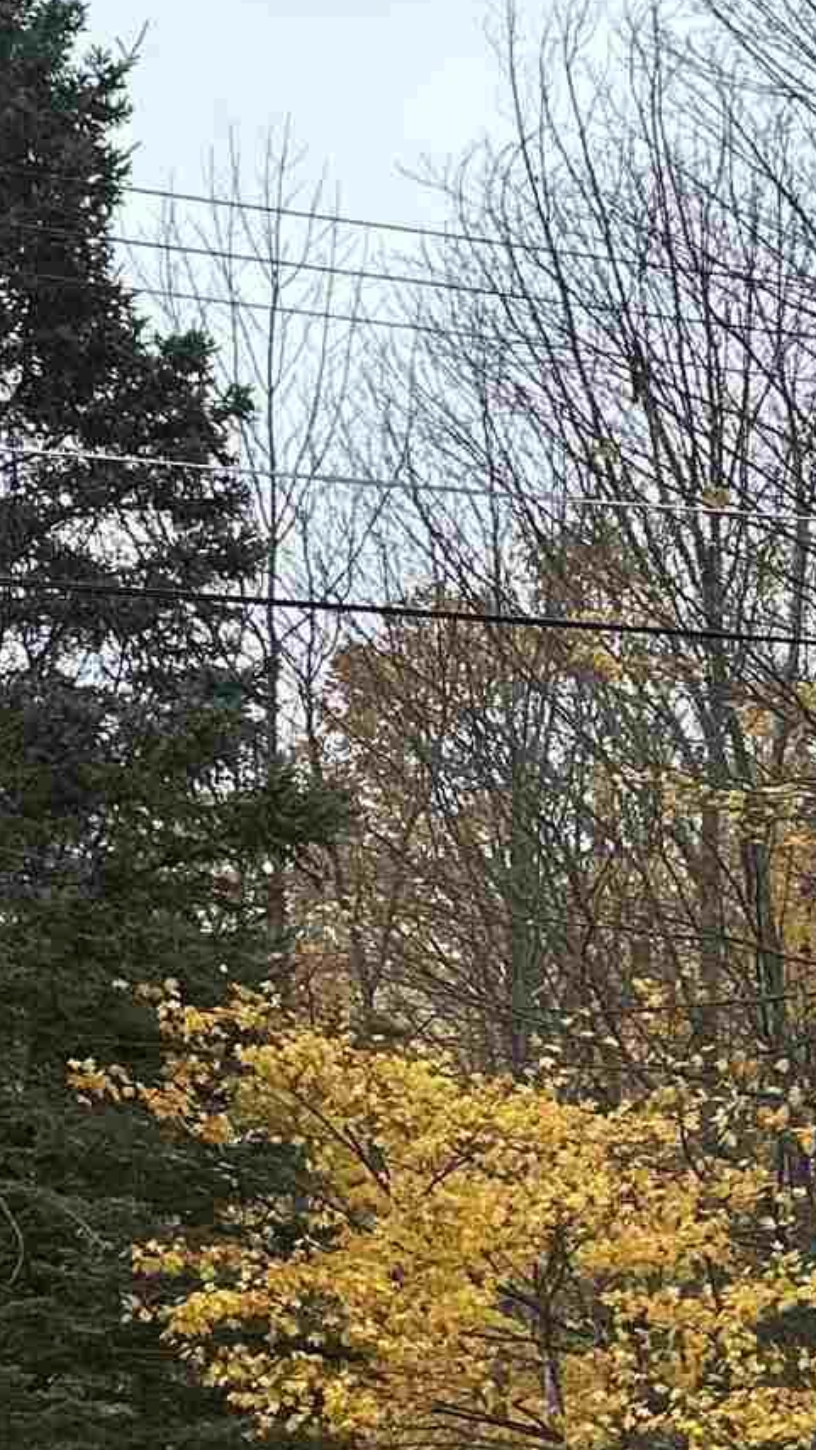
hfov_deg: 9.5
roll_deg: +0.8
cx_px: 2575
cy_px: 1686
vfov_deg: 21.3
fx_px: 3615
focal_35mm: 94
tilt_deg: +5.1
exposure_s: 1/221
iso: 80
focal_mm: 6.86
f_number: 1.78
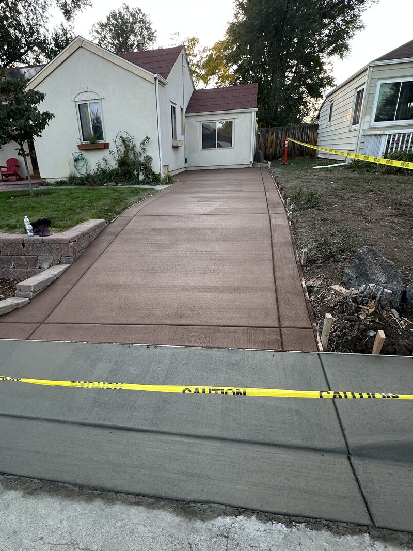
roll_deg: +2.5
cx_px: 168
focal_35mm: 21
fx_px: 334
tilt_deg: -23.0
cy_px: 296
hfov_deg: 63.0
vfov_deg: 78.9
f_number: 2.2
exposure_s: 1/99
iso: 64
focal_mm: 2.22
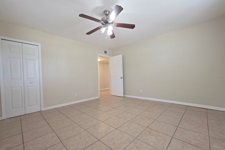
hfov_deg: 104.3
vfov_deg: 81.1
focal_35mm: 14
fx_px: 87
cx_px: 113
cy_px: 79
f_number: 1.9
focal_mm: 2.2
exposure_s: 1/60
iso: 125
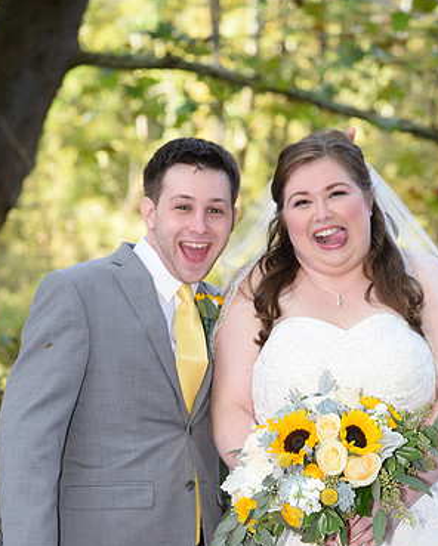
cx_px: 245
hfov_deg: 11.0
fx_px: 2265
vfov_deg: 13.7
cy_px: 426
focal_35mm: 140
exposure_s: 1/200
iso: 500
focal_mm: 95
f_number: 4.5
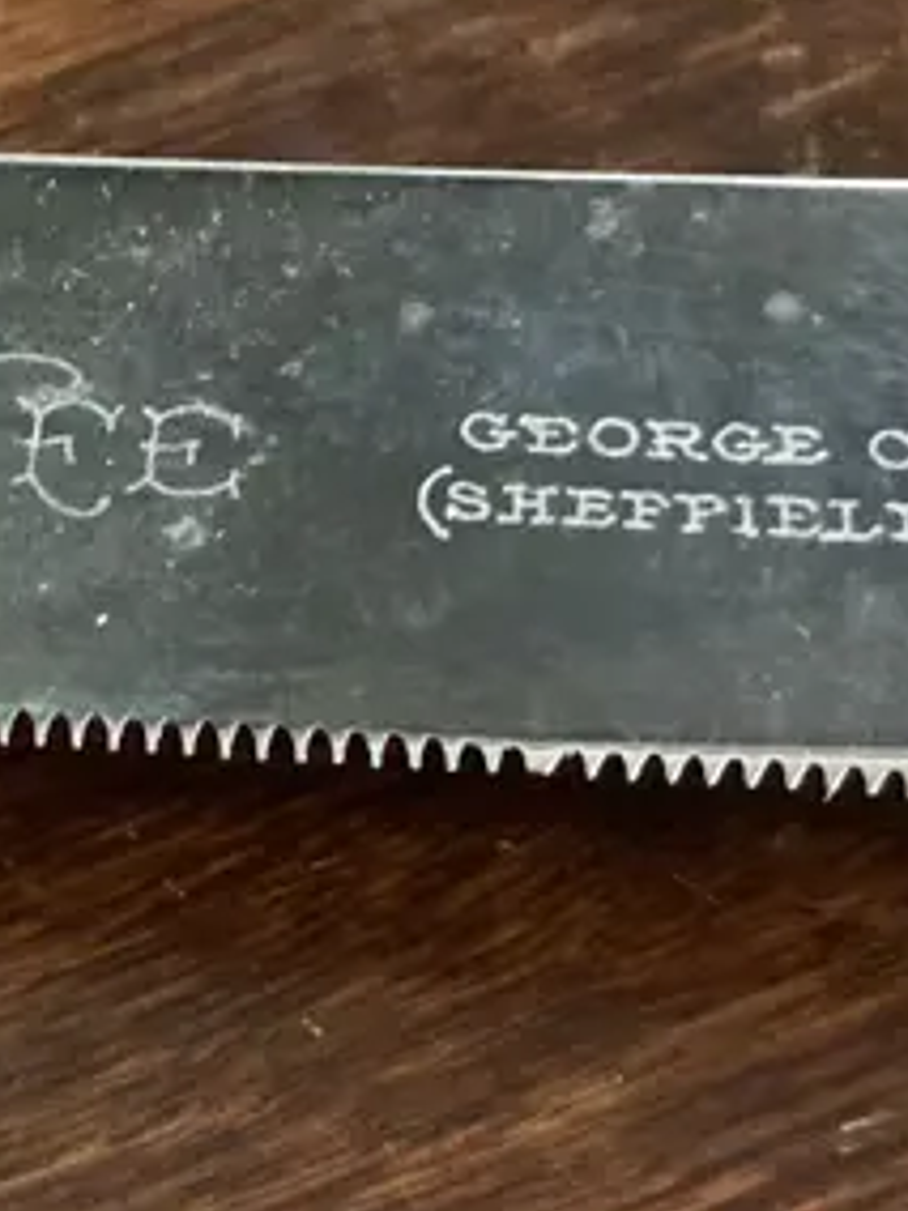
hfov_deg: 14.4
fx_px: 3532
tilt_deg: -57.8
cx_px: 9
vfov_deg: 19.4
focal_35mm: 101
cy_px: 567
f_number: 1.8
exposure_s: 1/25
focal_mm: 3.99
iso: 320
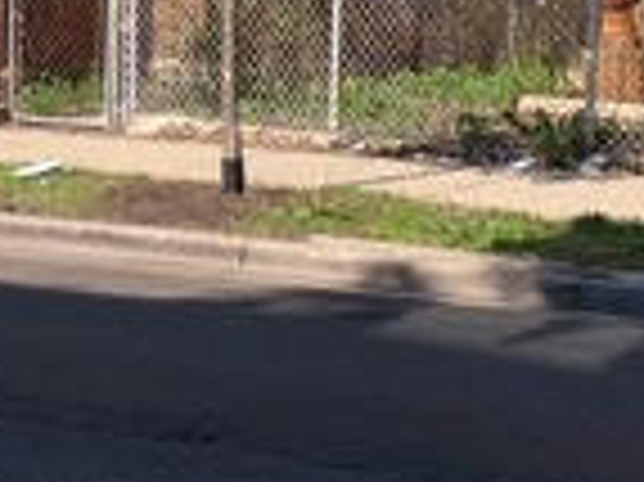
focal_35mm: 157
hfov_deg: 12.4
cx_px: 5
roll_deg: +0.1
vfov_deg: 9.3
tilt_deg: +1.6
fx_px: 2918
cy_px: -108
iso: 50
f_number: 2.4
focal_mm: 4.28
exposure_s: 1/975
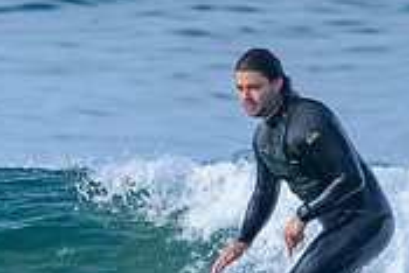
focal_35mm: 3379
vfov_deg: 0.4
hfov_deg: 0.6
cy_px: 350
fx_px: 38420
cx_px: 23
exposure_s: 1/1600
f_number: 6.3
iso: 400
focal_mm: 800
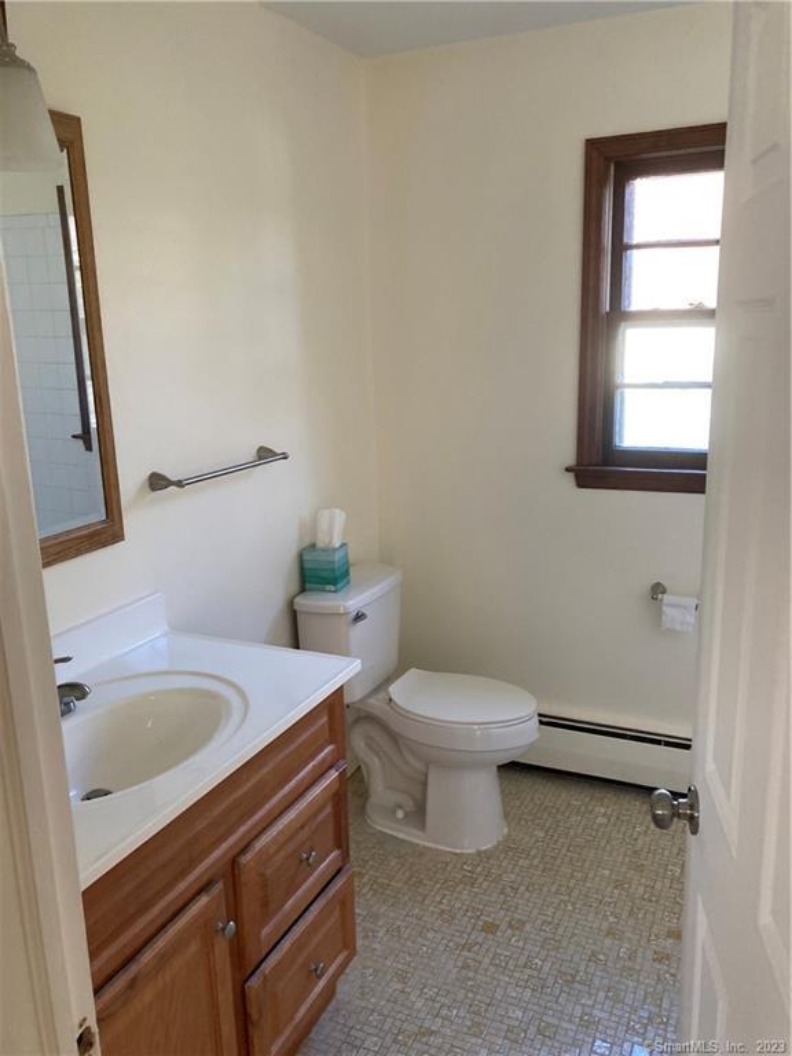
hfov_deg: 49.7
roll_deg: +1.5
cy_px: 528
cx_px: 396
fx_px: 854
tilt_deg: -11.8
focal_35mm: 28
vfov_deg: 63.4
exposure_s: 1/60
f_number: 1.8
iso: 160
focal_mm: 3.99
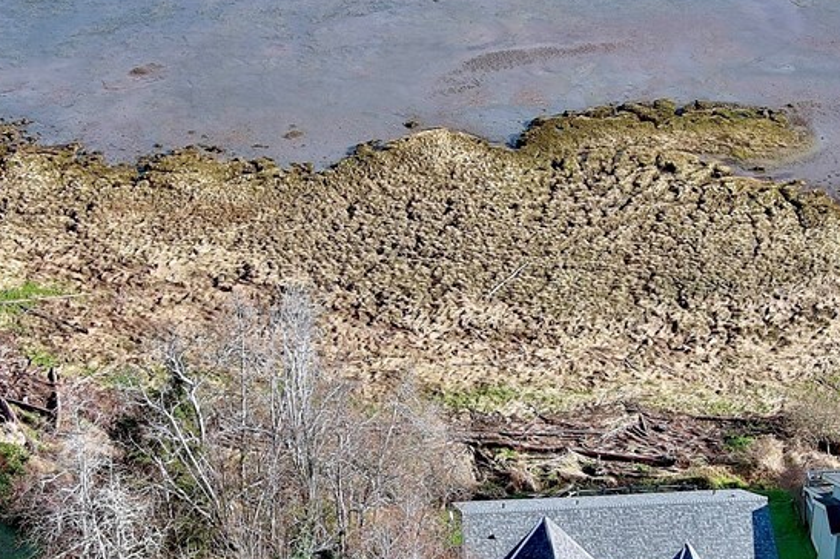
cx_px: 422
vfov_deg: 15.2
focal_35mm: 90
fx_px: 2099
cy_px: 311
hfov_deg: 22.6
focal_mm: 10.57
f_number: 2.8
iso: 100
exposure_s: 1/529
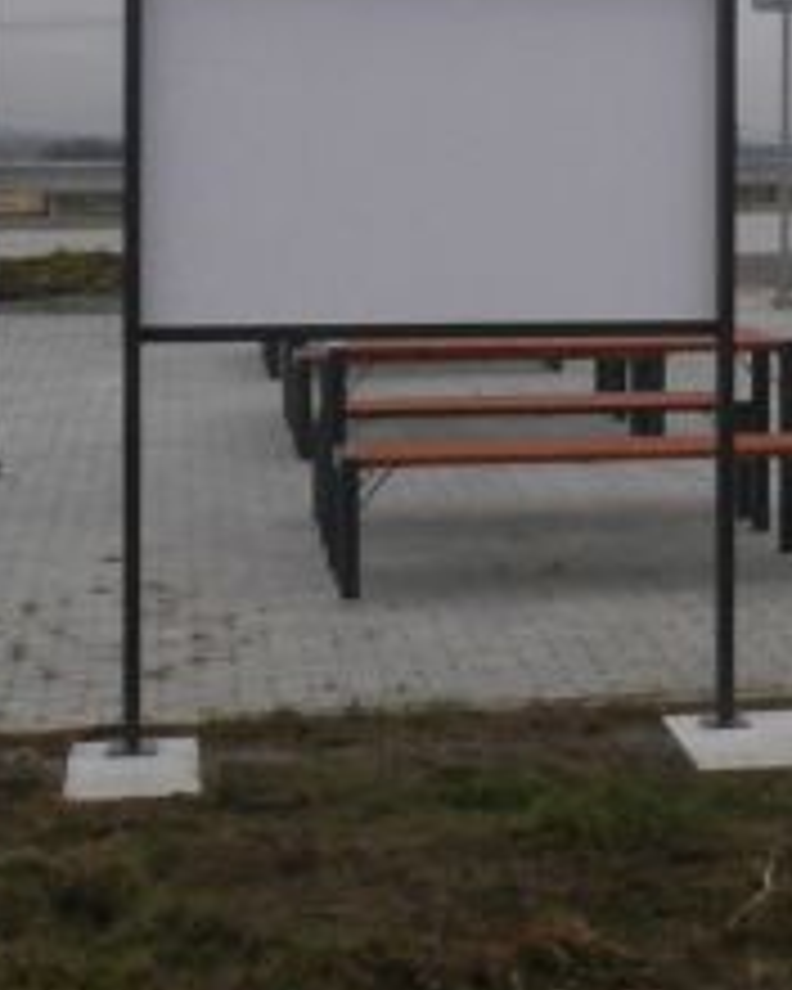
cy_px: 94
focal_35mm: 108
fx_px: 3164
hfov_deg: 13.6
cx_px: 1094
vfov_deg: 17.5
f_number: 9.9
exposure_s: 1/250
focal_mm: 6.67
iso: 400
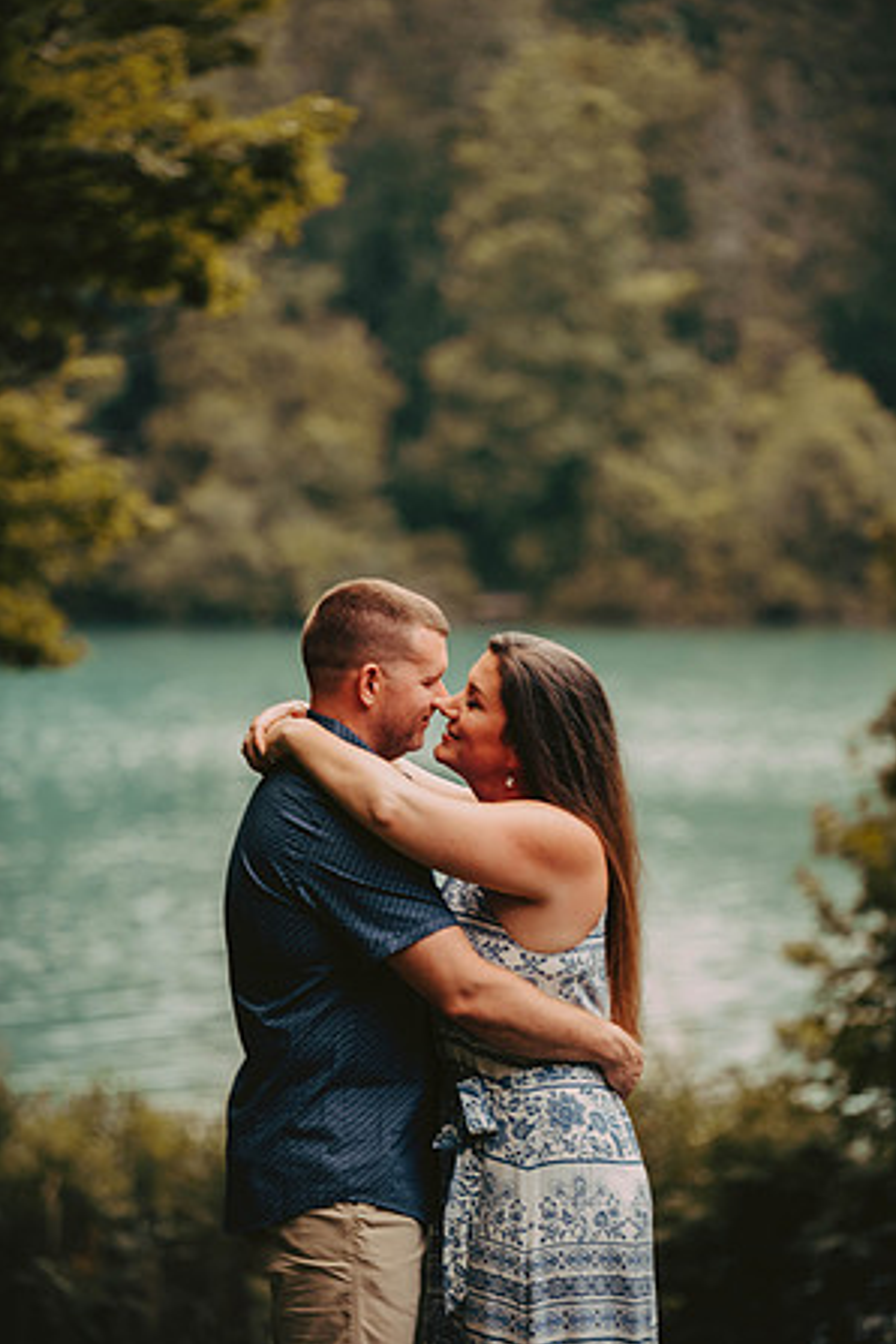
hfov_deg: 10.5
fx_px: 4890
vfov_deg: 15.6
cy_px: 670
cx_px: 448
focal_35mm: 131
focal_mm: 130
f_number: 2.8
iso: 320
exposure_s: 1/125
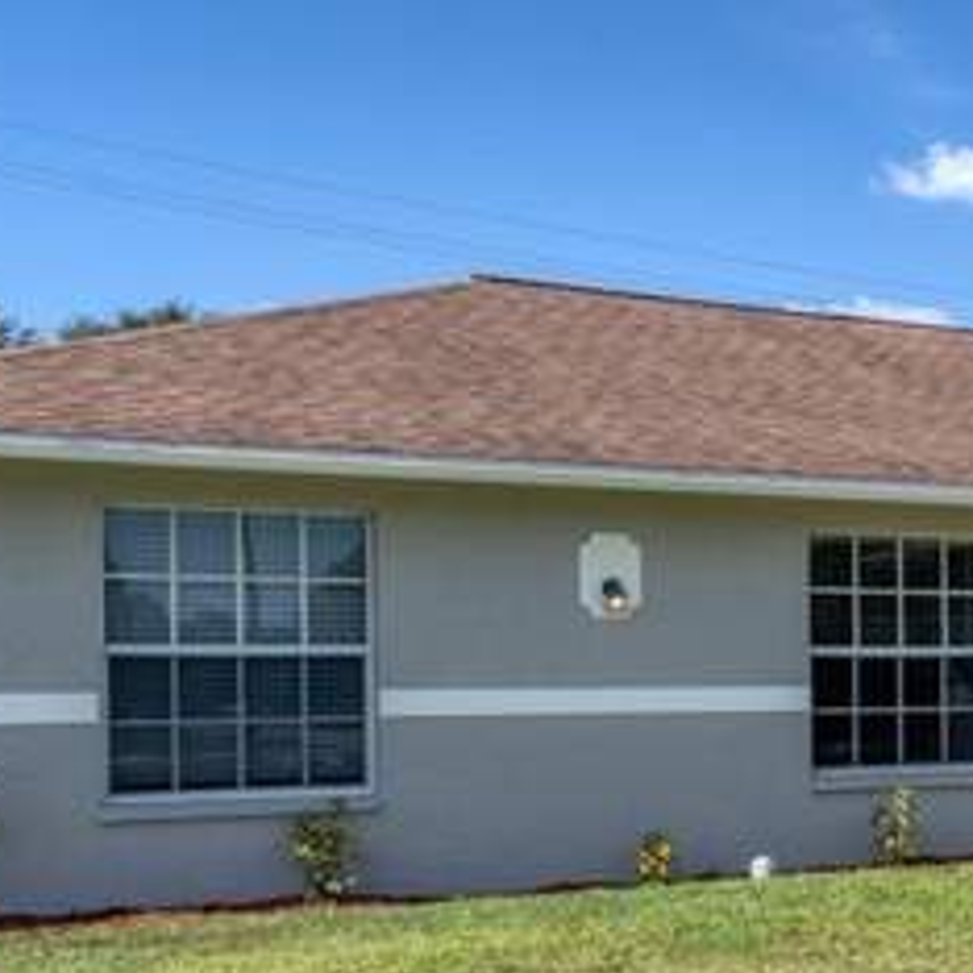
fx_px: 1844
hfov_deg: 25.4
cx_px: 1268
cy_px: 771
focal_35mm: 58
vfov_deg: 28.9
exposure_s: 1/4000
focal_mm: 20
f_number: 8
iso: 400
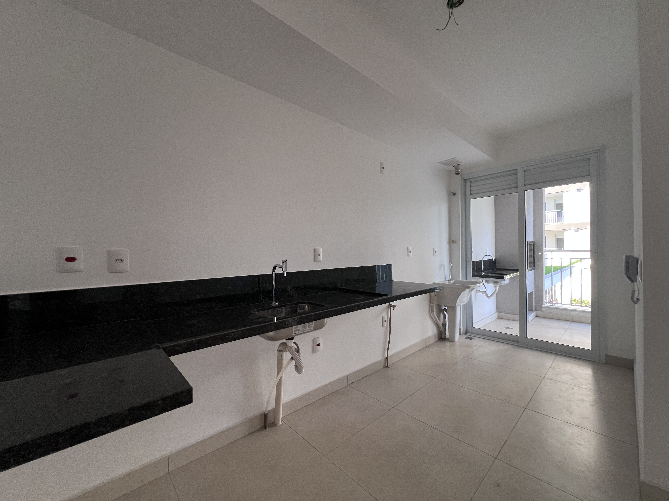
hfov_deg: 106.2
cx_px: 334
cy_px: 250
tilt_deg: -0.6
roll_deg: +1.1
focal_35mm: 13
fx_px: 251
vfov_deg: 89.9
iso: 200
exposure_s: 1/99
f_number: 1.8
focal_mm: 1.57
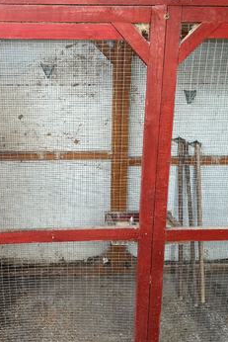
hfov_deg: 32.4
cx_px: 79
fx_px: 389
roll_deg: +0.4
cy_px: 171
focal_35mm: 41
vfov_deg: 47.4
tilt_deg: -17.5
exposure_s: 1/120
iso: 50
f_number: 1.8
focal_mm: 3
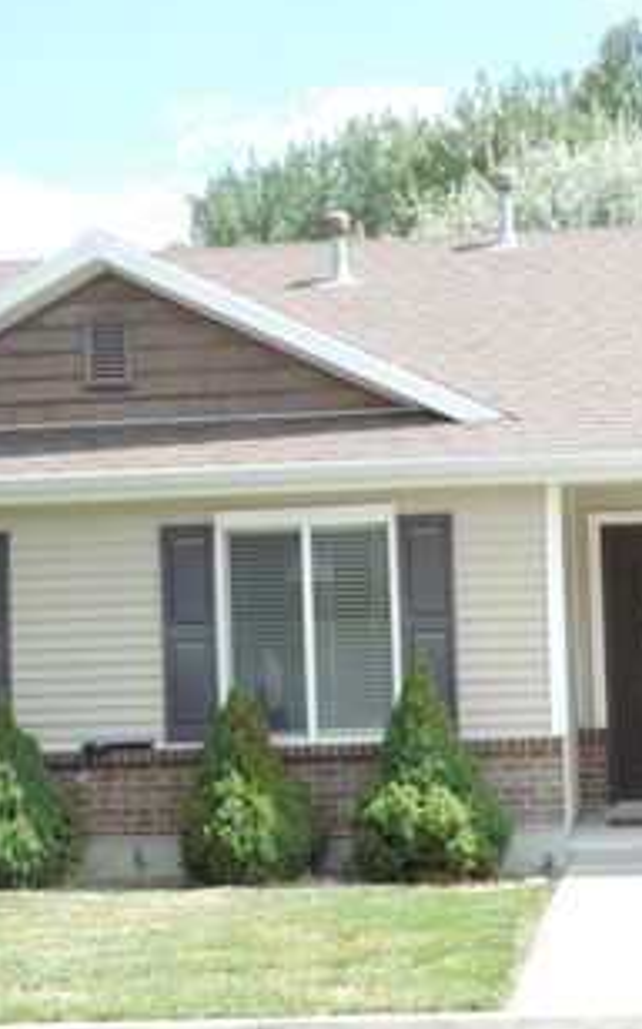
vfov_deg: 27.8
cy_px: 606
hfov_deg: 17.5
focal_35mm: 74
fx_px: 2075
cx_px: 478
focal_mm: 7.6
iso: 80
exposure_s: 1/50
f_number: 7.6
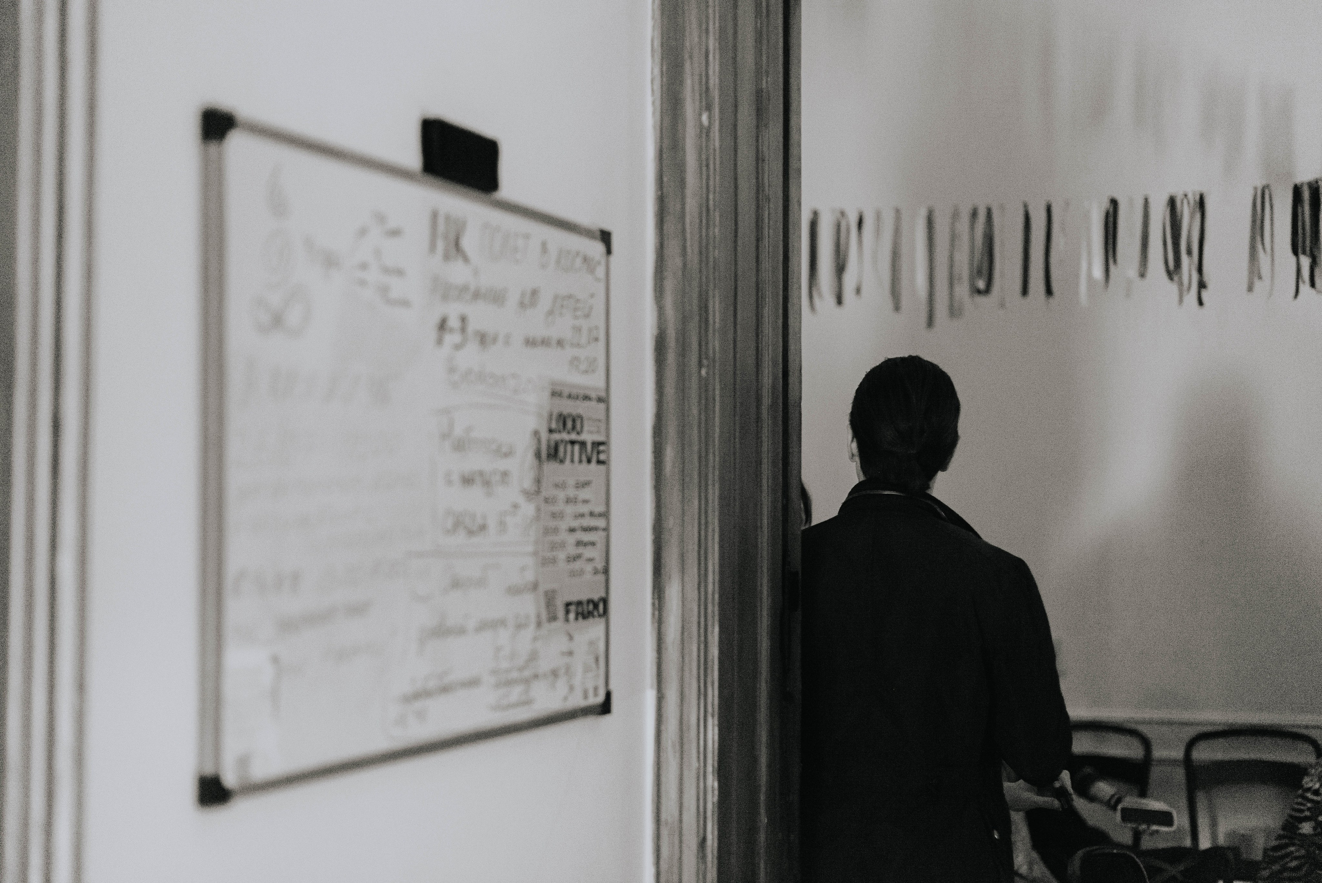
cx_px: 661
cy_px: 442
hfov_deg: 39.6
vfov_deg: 27.0
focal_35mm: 50
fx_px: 1837
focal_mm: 50
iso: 1000
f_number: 1.8
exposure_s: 1/100
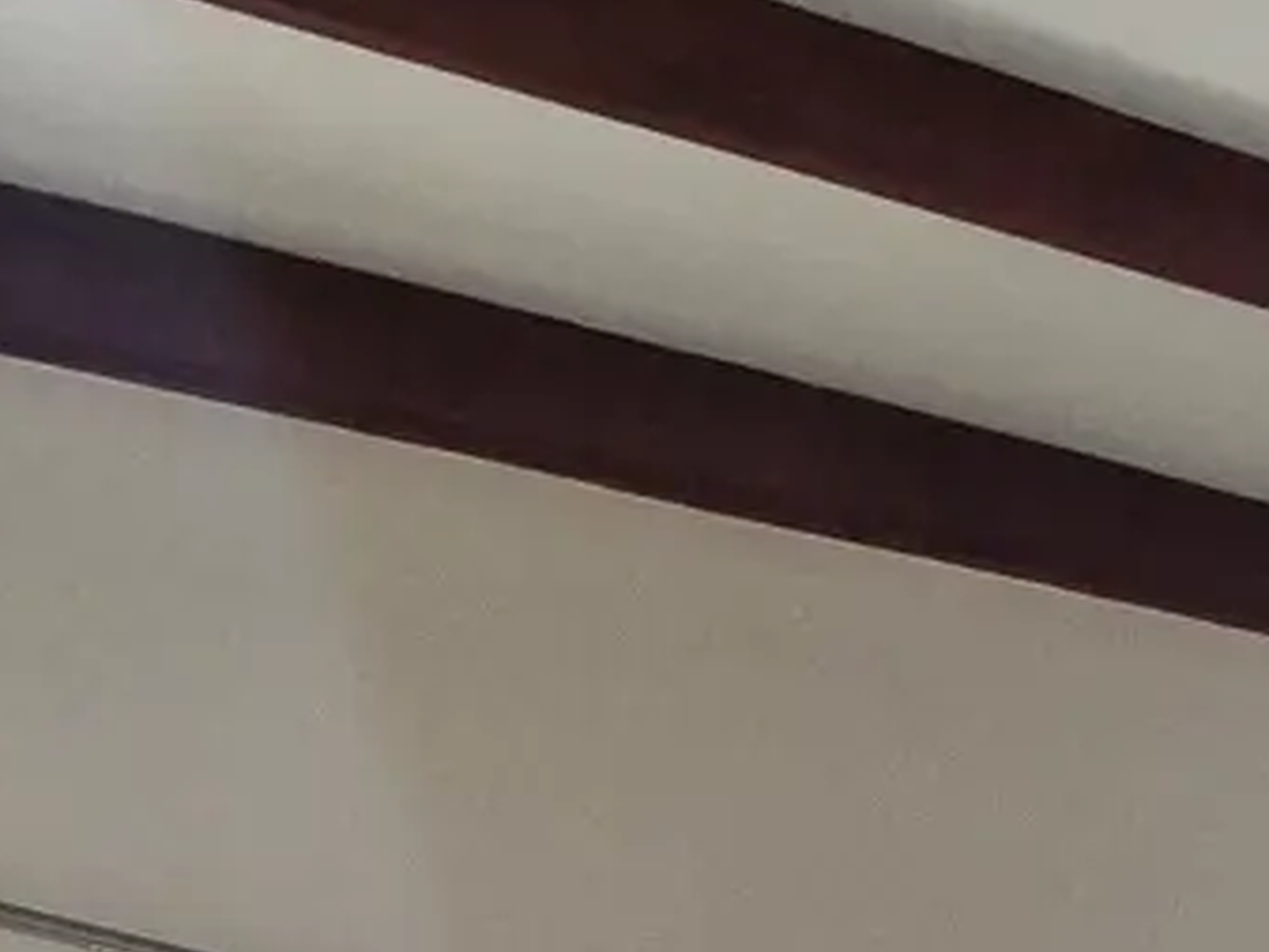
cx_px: 3024
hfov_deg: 15.2
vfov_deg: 13.0
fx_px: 2714
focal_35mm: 74
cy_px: 2480
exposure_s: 1/60
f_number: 2.2
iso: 160
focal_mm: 2.2
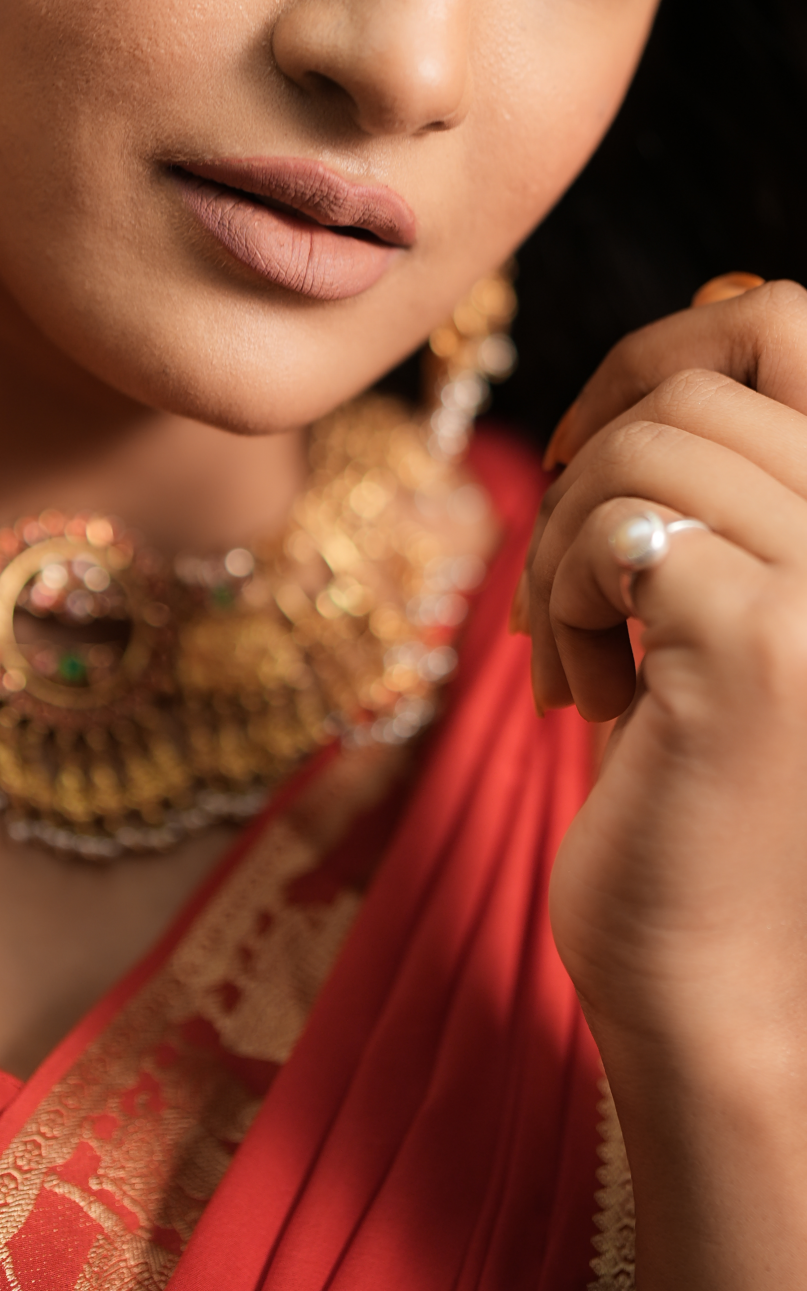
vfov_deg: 18.7
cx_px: 247
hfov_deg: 11.8
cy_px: 384
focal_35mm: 111
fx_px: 3906
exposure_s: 1/400
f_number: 1.4
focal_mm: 50
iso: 160
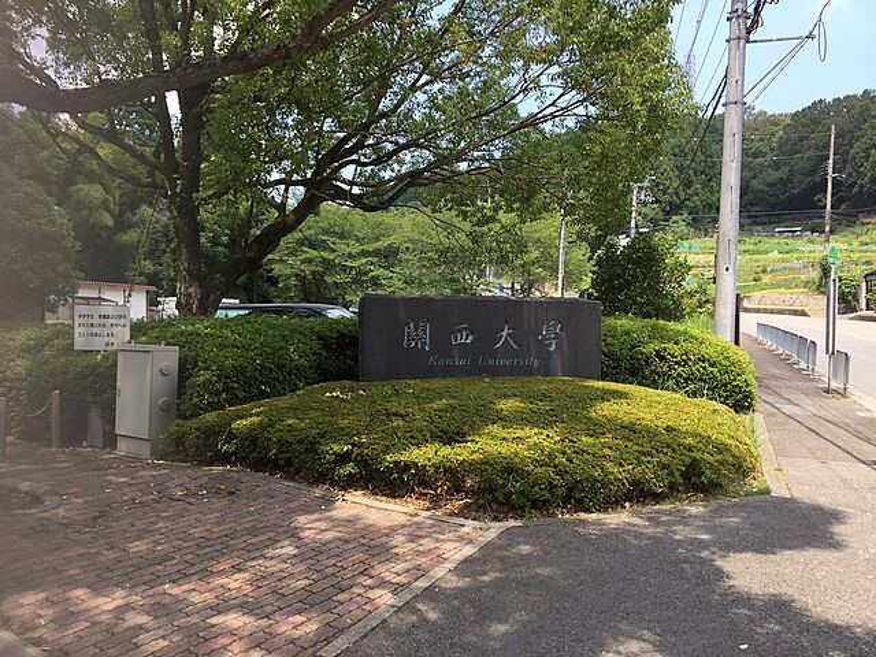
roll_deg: -1.8
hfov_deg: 61.7
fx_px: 734
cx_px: 438
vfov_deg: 48.2
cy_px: 328
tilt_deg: -0.4
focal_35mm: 29
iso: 32
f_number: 2.2
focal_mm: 4.15
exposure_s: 1/549
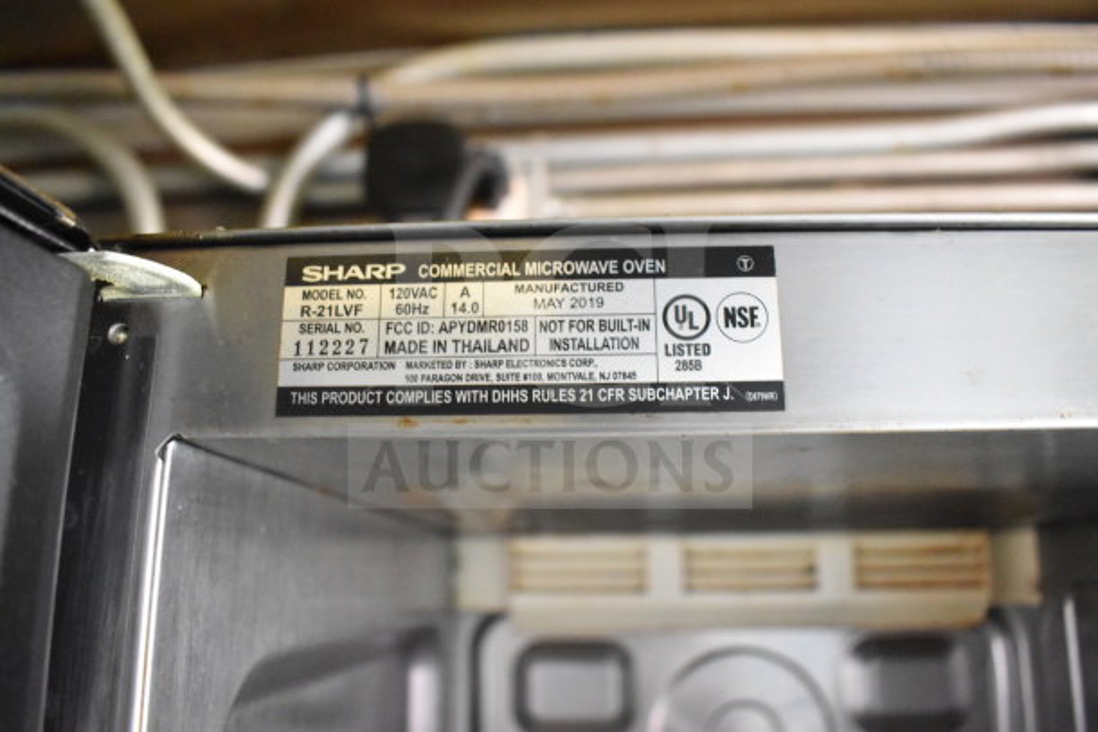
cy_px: 366
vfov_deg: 48.0
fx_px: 824
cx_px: 549
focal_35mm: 27
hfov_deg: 67.4
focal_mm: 18
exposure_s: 1/160
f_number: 3.5
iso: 7200
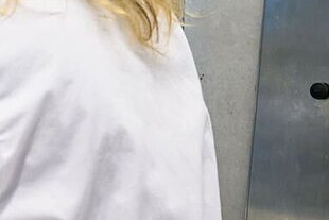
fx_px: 1838
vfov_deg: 6.8
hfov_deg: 9.6
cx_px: -298
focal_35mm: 201
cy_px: 38
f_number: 5.6
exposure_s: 1/40
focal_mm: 52
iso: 360
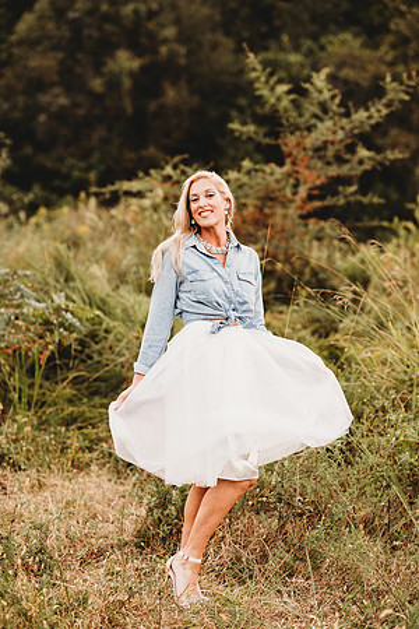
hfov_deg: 16.1
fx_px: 1484
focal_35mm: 85
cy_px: 314
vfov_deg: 23.9
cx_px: 210
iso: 125
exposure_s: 1/125
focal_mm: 85
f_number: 2.2
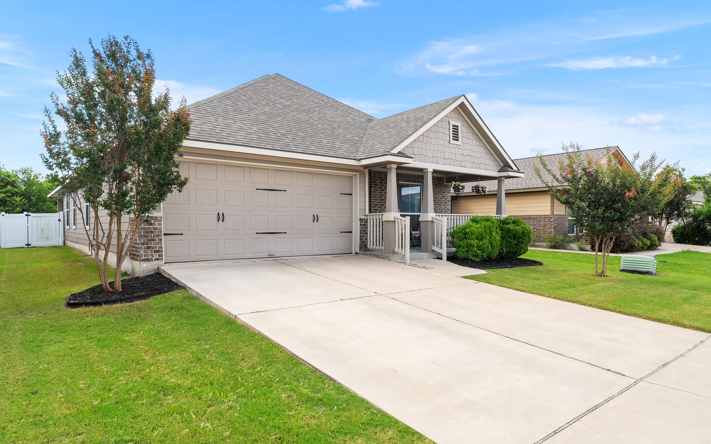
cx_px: 361
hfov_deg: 79.6
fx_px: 426
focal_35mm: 22
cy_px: 232
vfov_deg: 55.0
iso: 250
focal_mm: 21
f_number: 10
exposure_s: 1/80
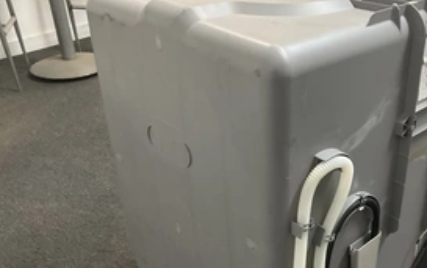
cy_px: 174
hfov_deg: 43.3
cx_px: 307
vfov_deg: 28.5
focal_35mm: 45
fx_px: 524
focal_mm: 3
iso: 250
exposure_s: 1/30
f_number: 1.8
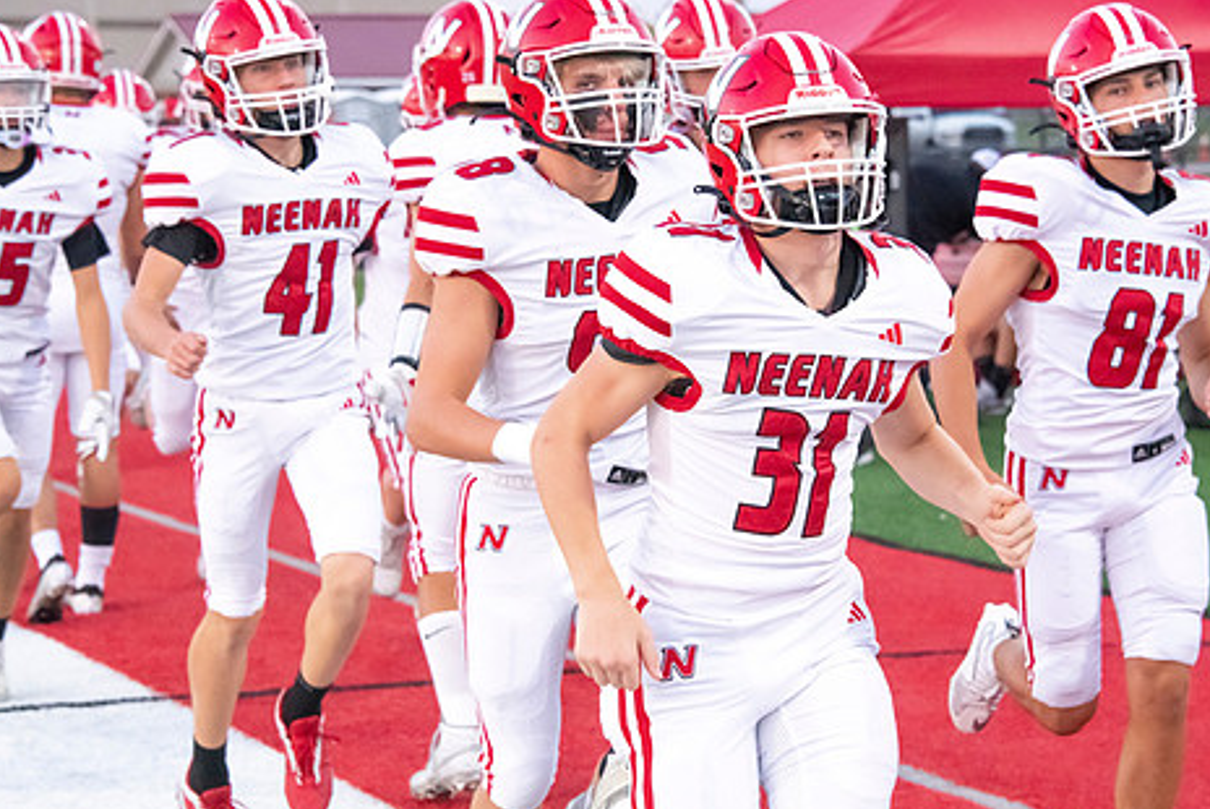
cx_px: 699
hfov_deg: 14.6
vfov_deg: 9.8
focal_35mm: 140
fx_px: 4708
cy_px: 372
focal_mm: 112
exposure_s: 1/800
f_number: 7.1
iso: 10000
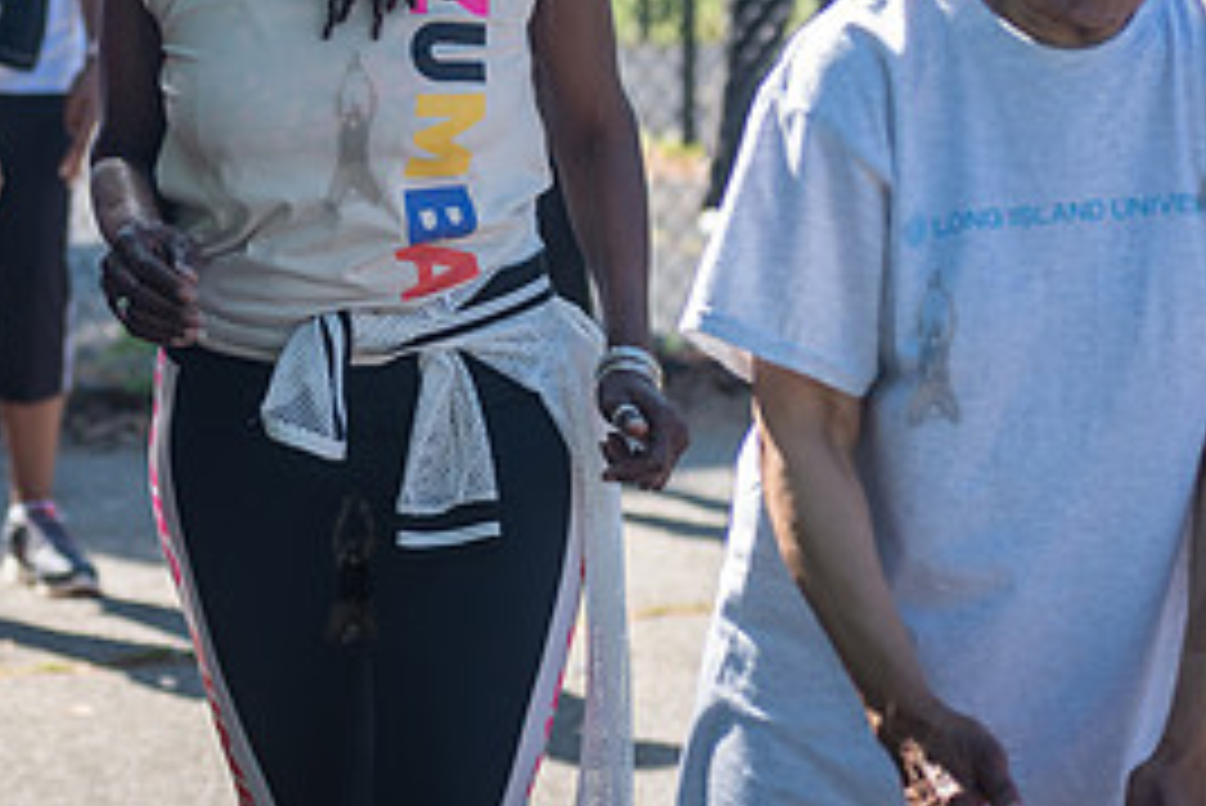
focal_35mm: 173
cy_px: 128
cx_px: 351
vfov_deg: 7.9
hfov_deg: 11.9
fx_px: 5798
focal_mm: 80
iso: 200
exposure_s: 1/640
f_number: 3.5
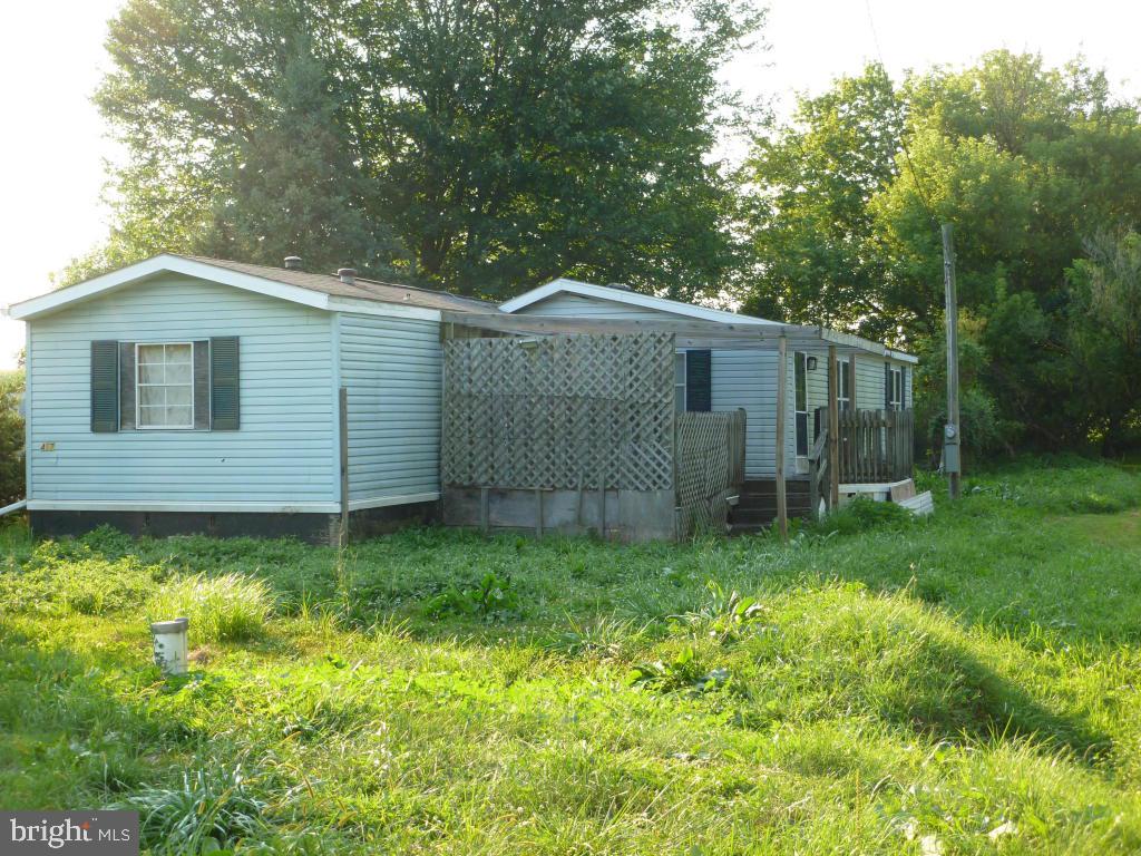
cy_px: 428
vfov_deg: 29.1
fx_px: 1648
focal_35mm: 50
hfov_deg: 38.2
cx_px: 570
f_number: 3.9
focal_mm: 9
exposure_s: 1/100
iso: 100
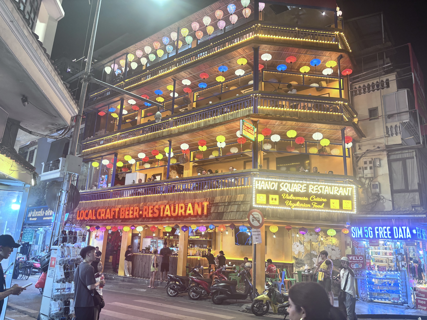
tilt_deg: +14.4
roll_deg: -2.7
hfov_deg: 67.3
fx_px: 321
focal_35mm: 26
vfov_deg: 53.1
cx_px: 214
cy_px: 160
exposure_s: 1/50
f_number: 1.6
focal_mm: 5.96
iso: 80
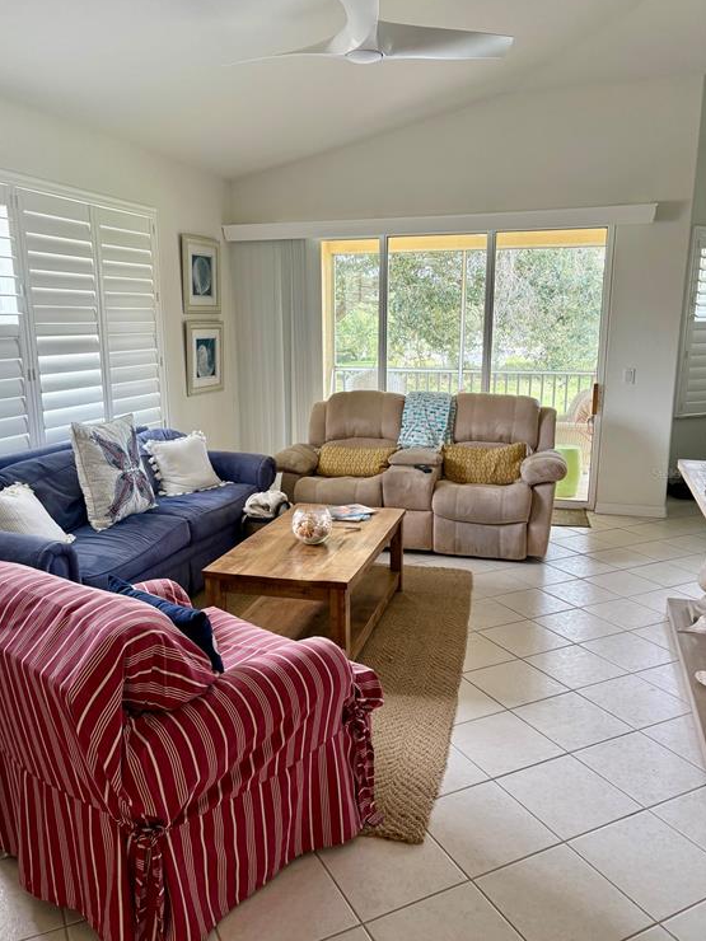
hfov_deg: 51.3
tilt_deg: -11.5
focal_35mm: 27
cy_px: 473
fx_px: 734
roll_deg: -0.5
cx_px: 343
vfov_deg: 65.3
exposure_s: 1/122
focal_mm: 5.96
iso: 100
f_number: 1.6
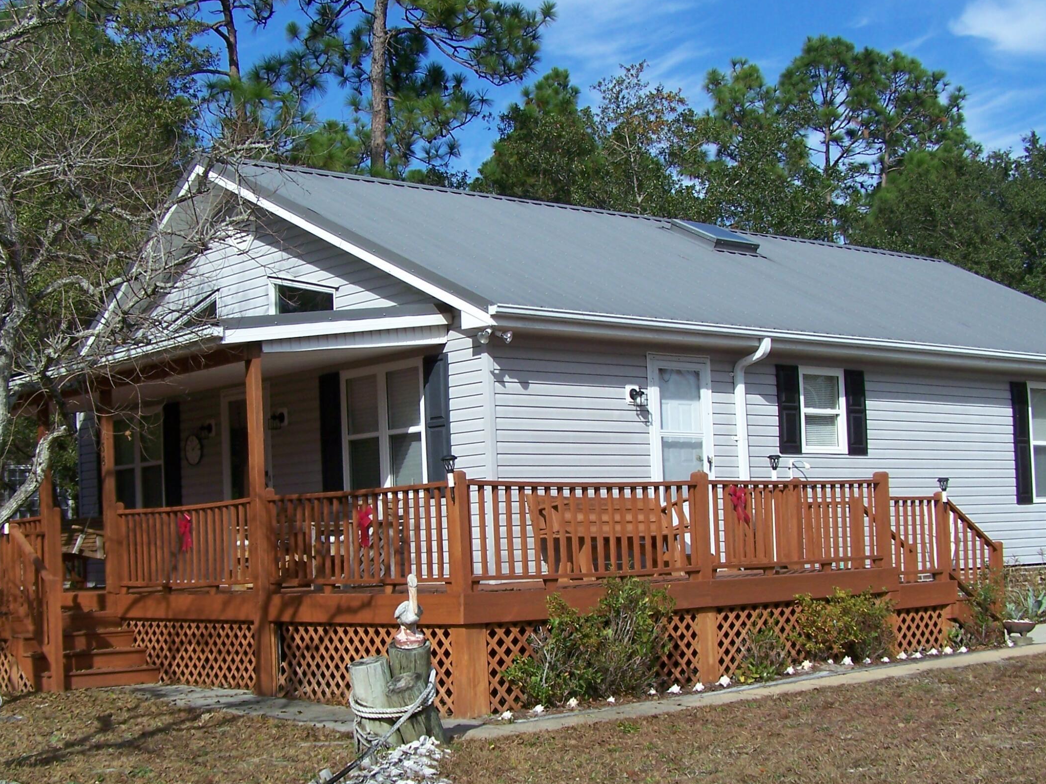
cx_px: 487
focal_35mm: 54
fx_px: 1632
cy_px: 481
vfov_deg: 27.0
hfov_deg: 35.5
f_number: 4
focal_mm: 6.3
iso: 64
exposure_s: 1/640
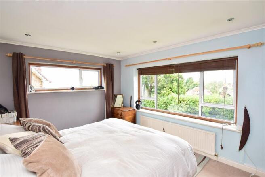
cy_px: 88
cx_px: 132
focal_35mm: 17
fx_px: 127
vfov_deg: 69.6
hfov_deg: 92.5
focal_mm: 11.5
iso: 400
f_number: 9
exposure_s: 1/40
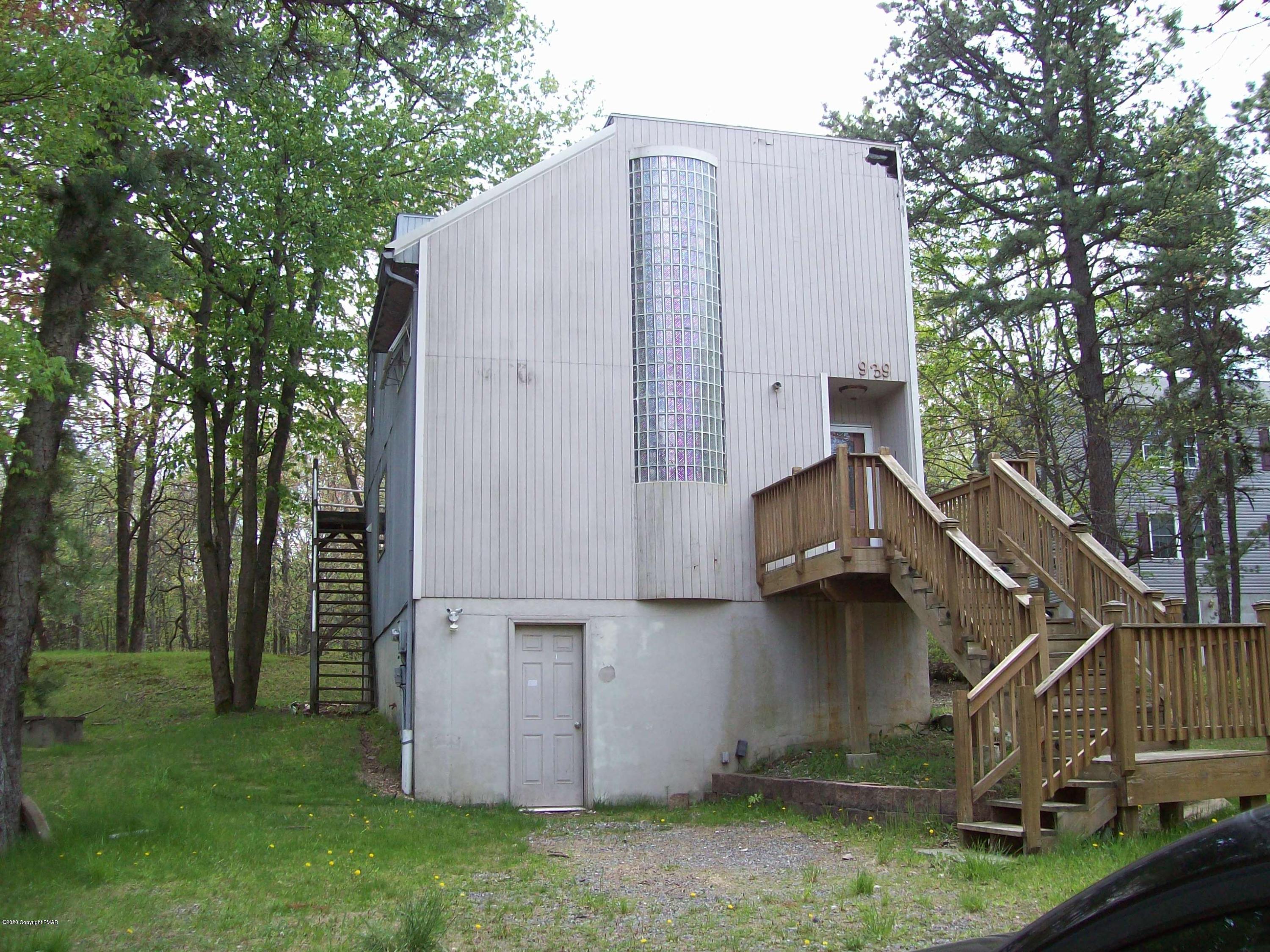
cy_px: 476
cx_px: 635
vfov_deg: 39.7
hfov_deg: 51.4
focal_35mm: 36
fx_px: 1321
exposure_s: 1/215
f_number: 2.7
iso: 80
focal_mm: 6
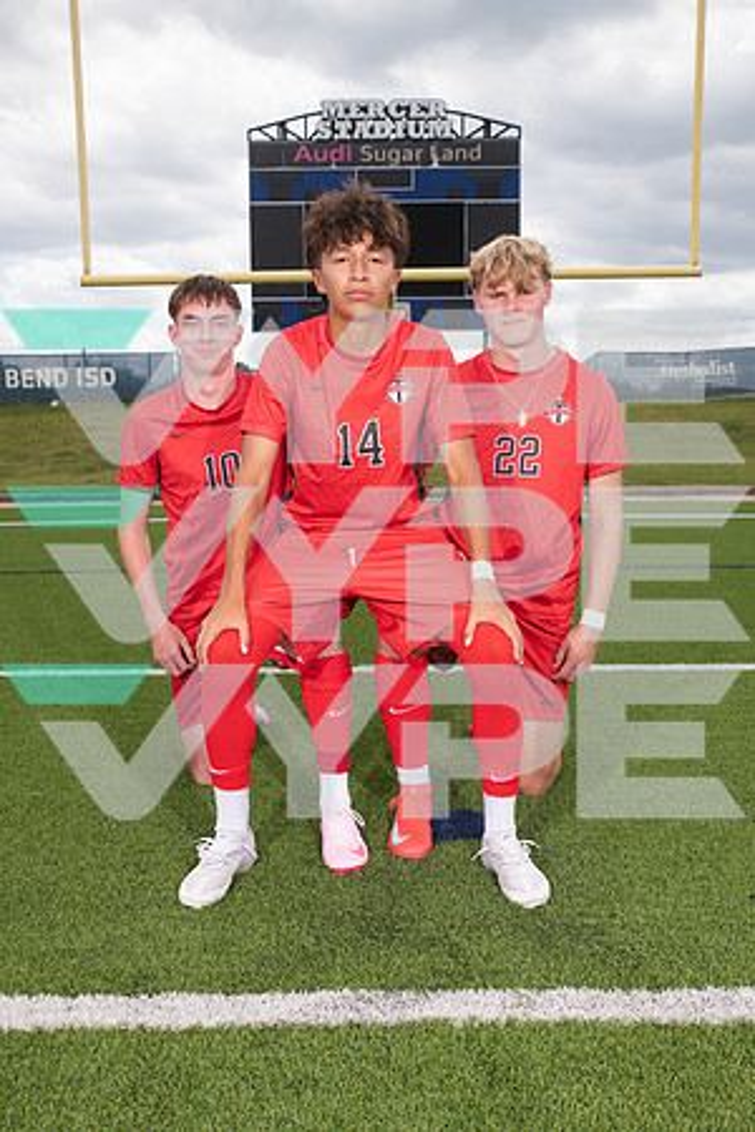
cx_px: 378
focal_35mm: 36
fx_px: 1132
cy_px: 566
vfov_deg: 53.1
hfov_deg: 36.9
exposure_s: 1/400
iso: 125
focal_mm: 36
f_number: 7.1
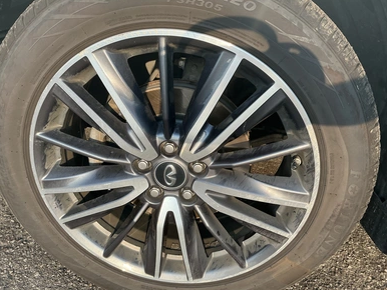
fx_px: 324
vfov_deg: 48.3
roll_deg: -4.7
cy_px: 144
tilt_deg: -27.1
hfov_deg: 61.6
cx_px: 189
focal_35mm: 29
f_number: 1.8
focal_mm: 3
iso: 25
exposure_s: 1/333
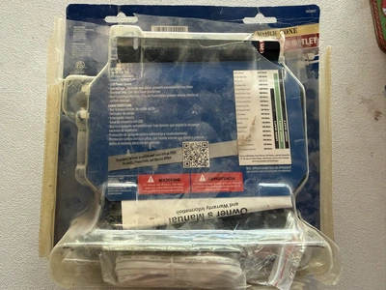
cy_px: 145
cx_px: 193
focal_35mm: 24
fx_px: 268
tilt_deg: -79.4
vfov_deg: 56.8
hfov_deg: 71.6
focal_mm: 2.22
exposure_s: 1/60
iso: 500
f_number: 2.2
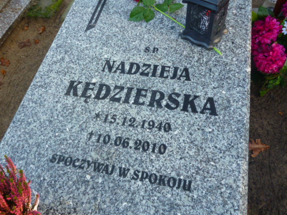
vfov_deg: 46.8
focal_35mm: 30
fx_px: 249
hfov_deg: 60.0
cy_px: 114
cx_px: 142
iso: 160
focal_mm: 5
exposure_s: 1/60
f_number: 3.1
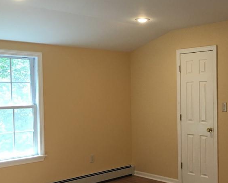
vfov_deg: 29.6
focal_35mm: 51
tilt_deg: -2.6
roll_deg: +0.7
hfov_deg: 35.9
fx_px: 344
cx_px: 168
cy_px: 112
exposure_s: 1/30
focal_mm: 4.15
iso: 32
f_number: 2.2
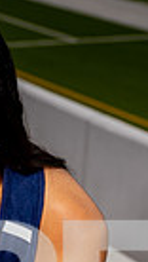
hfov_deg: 6.8
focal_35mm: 177
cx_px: -87
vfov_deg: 11.5
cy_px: 414
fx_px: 1230
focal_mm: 52
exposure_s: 1/250
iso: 80
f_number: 6.3
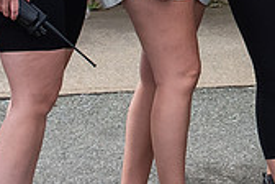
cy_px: -171
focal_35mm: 231
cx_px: 325
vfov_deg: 5.8
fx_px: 1764
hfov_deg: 8.8
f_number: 4
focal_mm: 31
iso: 800
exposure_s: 1/4000
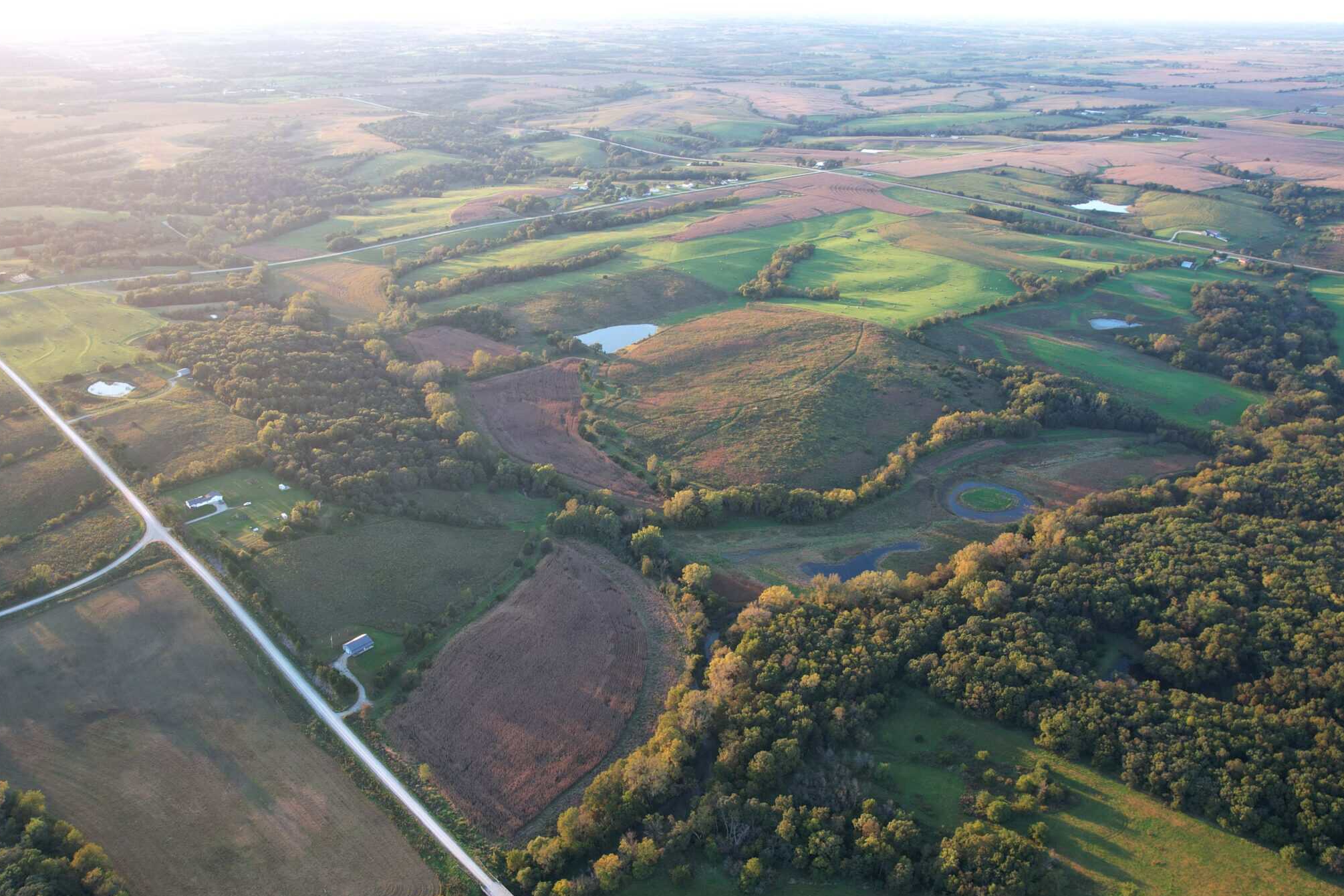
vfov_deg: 46.3
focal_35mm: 28
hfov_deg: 65.3
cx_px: 610
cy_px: 509
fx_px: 1045
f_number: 2.8
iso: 100
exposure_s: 1/125
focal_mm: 8.38
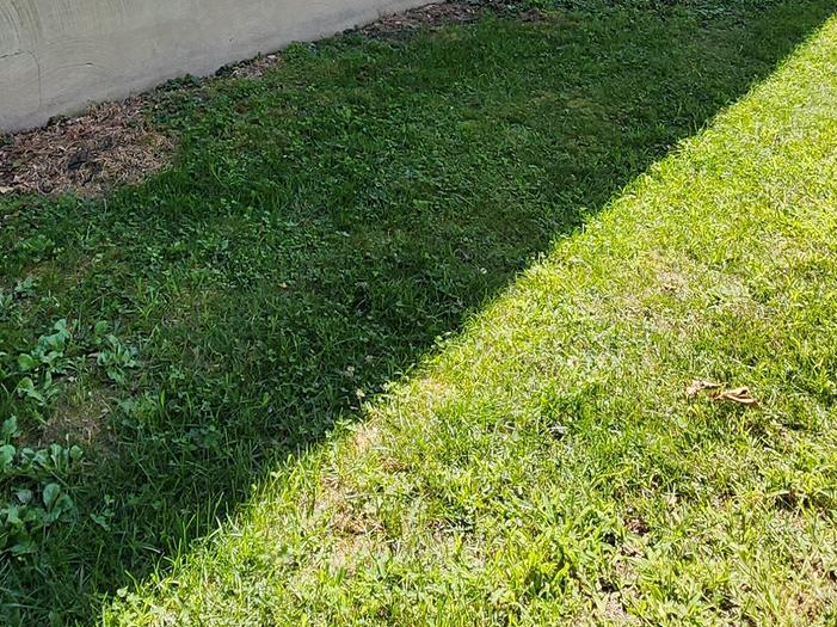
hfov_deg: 48.9
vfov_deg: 32.5
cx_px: 382
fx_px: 918
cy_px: -85
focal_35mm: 38
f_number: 2.2
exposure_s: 1/854
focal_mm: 2.2
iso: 50
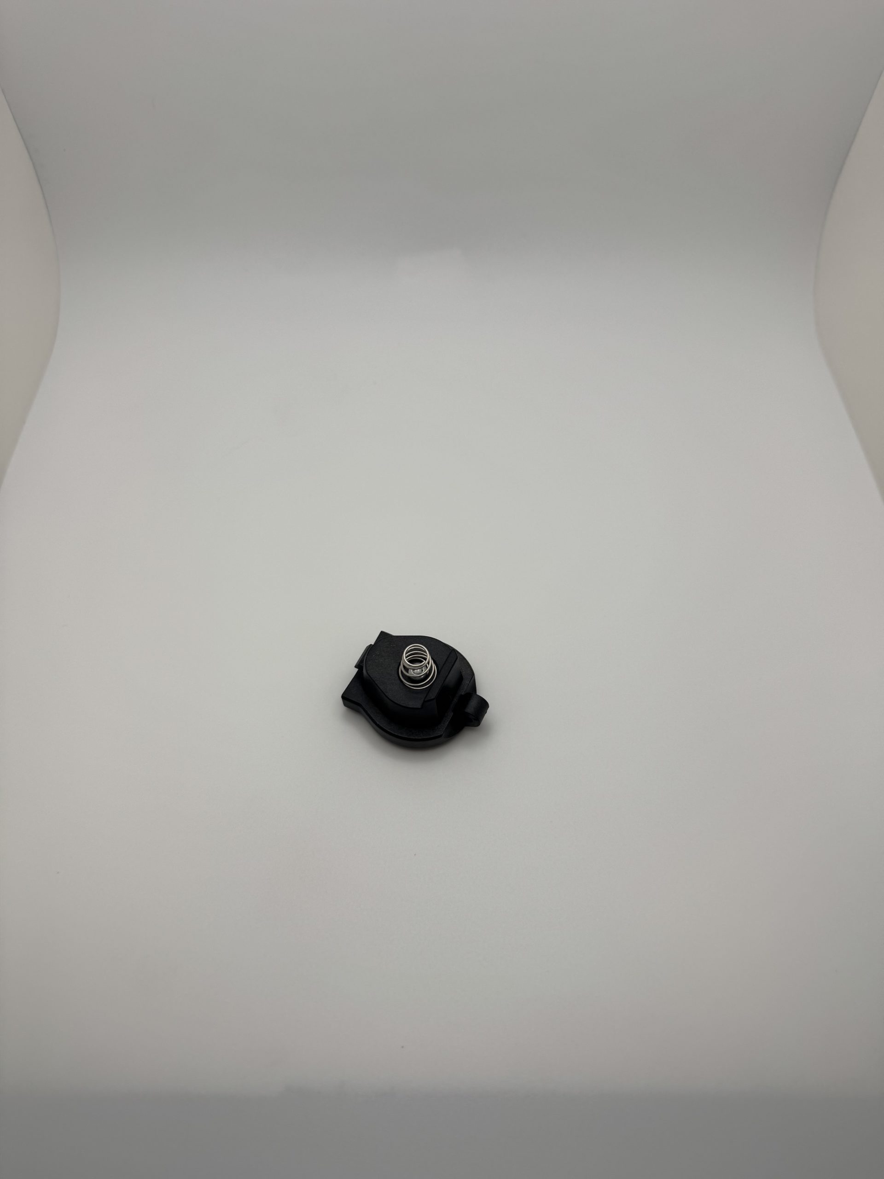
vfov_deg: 71.6
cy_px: 590
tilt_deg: -55.3
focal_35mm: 24
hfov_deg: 56.8
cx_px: 442
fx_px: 817
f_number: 1.78
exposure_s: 1/1076
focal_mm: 6.76
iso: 80
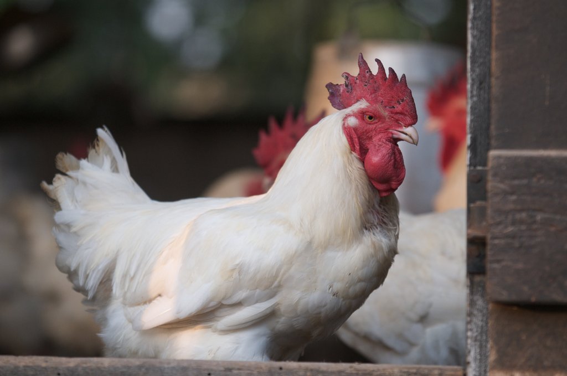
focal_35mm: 218
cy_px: 188
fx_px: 3420
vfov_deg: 6.3
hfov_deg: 9.5
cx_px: 284
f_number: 2.8
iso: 400
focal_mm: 145
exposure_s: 1/500
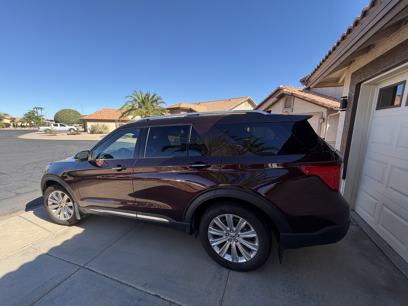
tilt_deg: -9.3
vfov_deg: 85.7
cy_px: 153
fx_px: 165
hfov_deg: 102.1
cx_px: 204
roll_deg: +0.4
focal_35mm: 14
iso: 40
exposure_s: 1/694
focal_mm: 2.22
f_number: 2.2
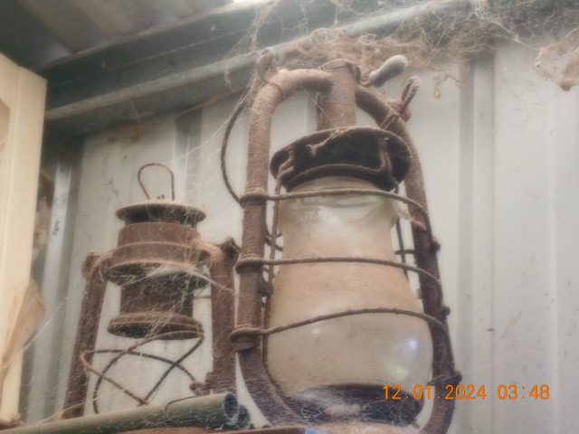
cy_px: 217
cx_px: 290
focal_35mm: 86
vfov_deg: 17.2
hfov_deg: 22.8
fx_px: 1438
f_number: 6.3
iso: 400
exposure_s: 1/80
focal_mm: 15.4
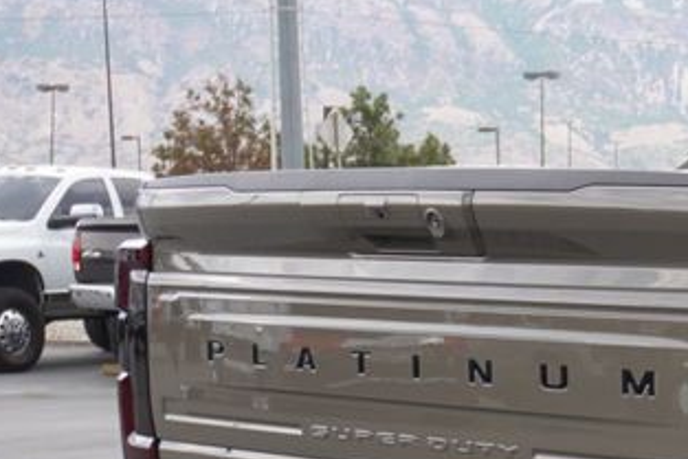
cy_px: 531
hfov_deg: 15.3
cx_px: 1077
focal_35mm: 123
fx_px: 2345
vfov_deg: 11.0
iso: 100
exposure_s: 1/80
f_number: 5
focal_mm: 25
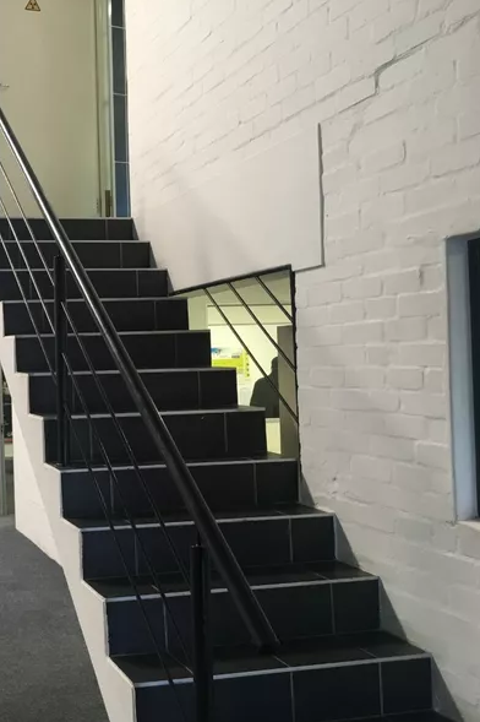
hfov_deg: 30.2
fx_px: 821
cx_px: -5
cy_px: 363
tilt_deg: +0.9
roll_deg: +1.6
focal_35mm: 41
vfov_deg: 47.4
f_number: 2.2
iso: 100
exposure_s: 1/33
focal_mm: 4.15
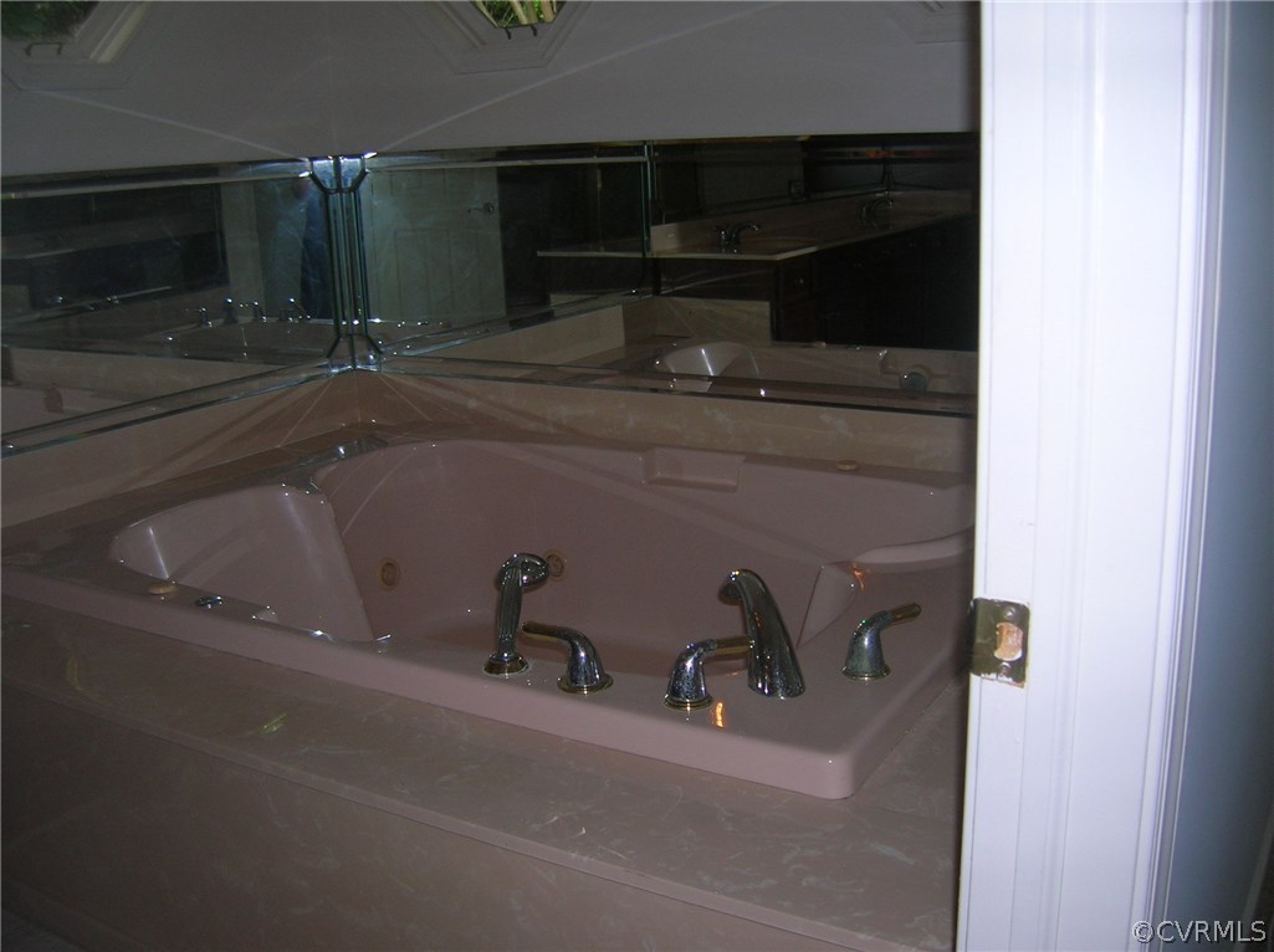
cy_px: 476
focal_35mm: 34
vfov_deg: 41.7
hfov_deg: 54.0
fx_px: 1250
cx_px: 637
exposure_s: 1/60.1
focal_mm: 5.7
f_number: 2.9
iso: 50
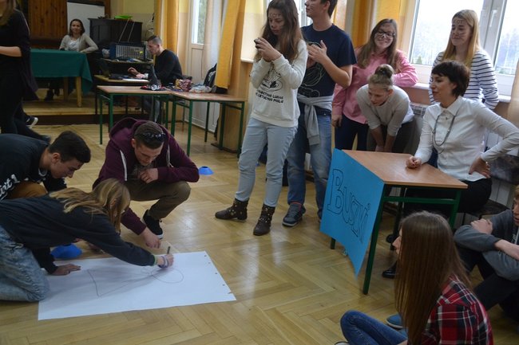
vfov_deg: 36.9
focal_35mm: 36
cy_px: 172
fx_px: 519
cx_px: 260
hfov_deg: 53.1
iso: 1100
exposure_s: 1/60
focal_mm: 24
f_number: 4
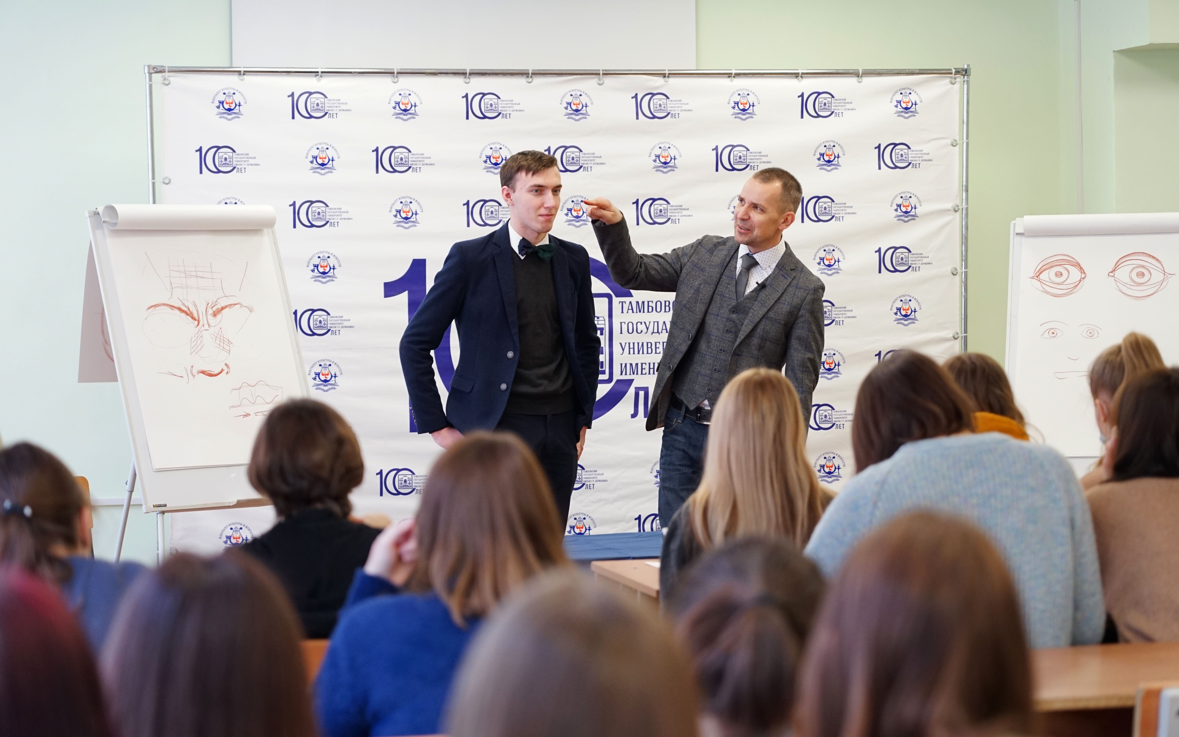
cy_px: 386
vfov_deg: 12.7
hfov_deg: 20.2
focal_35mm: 103
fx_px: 3310
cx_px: 589
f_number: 4
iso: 1250
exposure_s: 1/125
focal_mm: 101
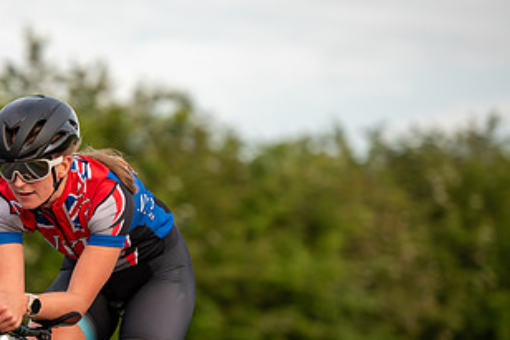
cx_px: 36
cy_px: 233
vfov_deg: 4.7
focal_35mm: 292
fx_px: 4134
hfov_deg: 7.0
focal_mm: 155
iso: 160
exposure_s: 1/640
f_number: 3.2
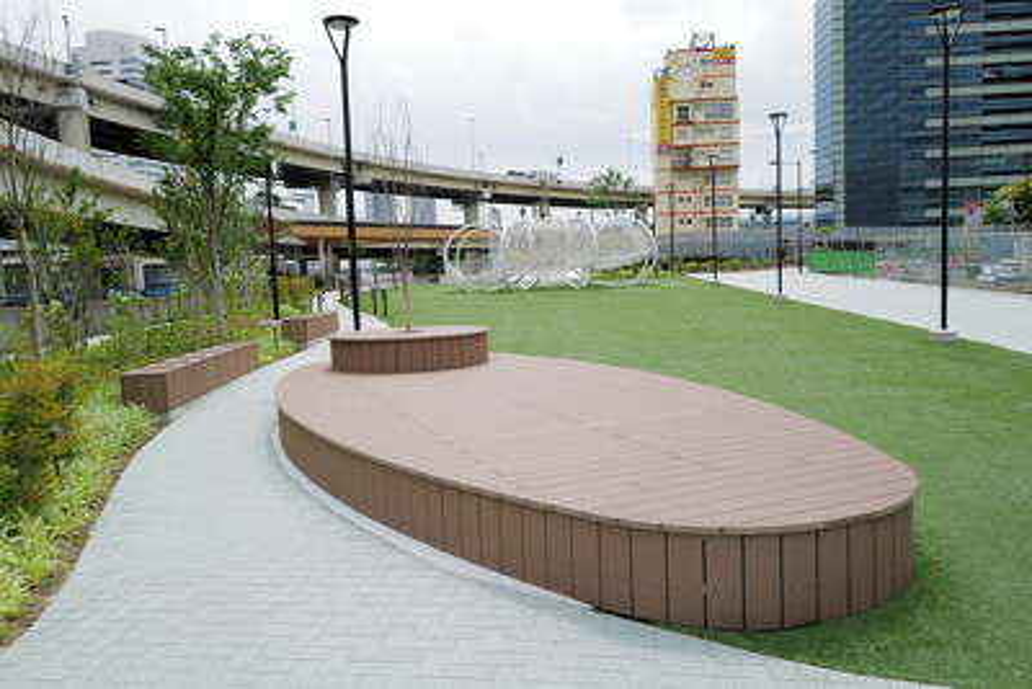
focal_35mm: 28
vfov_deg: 46.4
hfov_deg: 65.5
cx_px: 516
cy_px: 344
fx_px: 803
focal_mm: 28
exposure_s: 1/400
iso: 100
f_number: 5
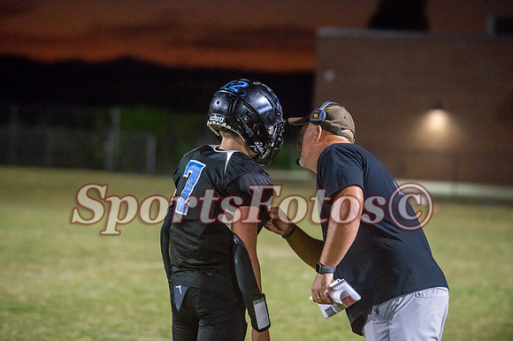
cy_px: 170
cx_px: 256
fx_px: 2706
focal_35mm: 190
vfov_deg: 7.2
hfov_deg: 10.8
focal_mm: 190
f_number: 4
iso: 5000
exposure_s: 1/640
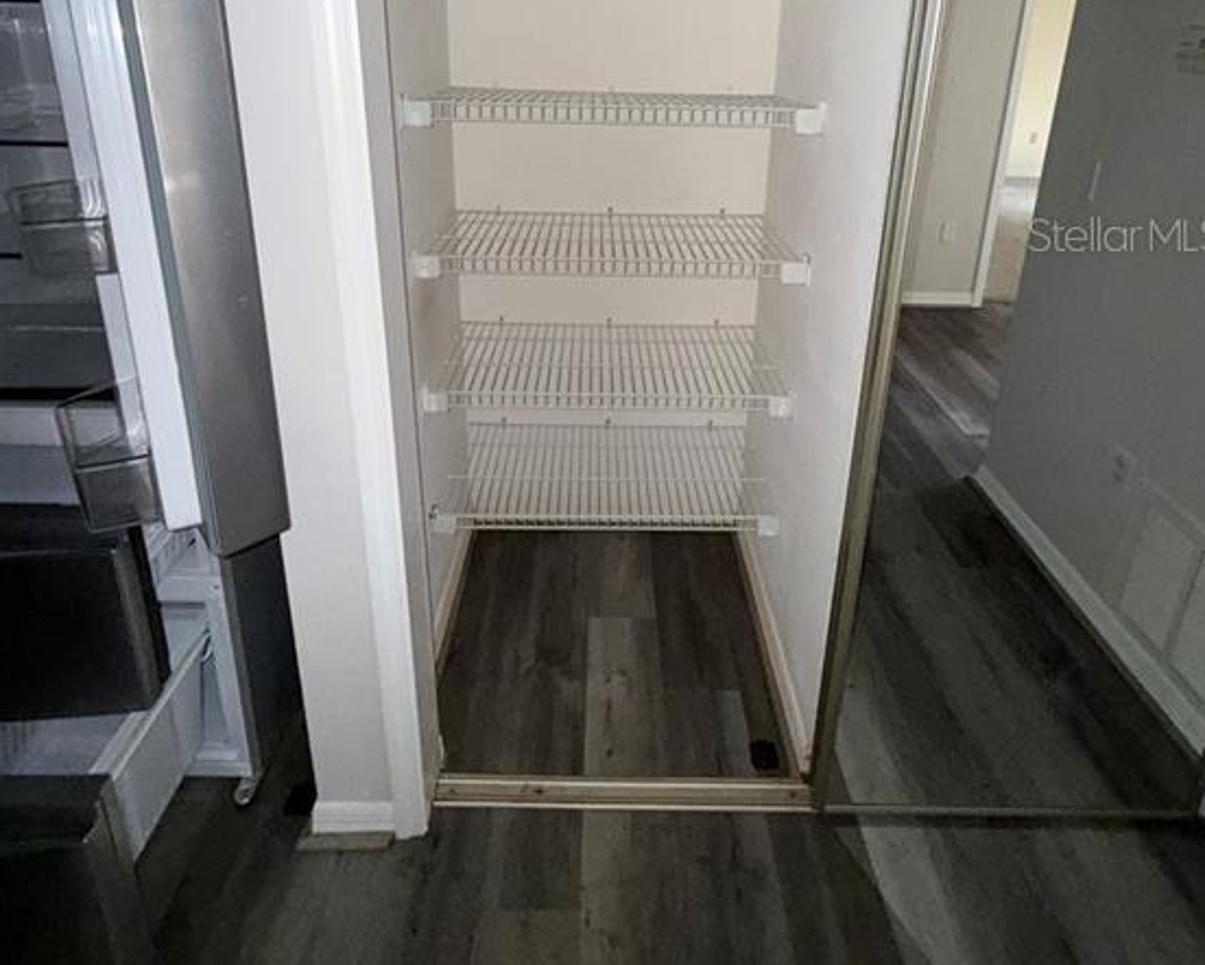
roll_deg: -0.9
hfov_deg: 83.3
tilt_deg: -14.6
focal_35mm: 19
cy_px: 234
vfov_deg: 66.2
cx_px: 605
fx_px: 678
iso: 200
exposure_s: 1/60
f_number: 2.2
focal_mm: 2.22
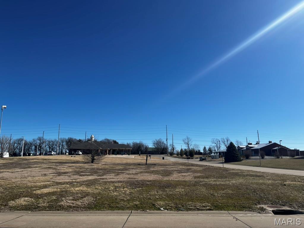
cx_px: 152
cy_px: 114
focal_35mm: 26
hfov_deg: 67.3
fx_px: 228
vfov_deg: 53.1
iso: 50
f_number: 1.6
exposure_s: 1/5319
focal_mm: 5.1
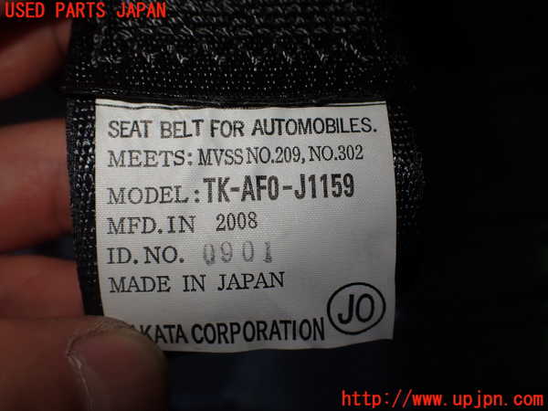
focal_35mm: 30
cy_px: 206
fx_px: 475
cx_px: 274
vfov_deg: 46.8
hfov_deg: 60.0
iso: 100
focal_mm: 5.4
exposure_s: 1/160
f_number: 3.2
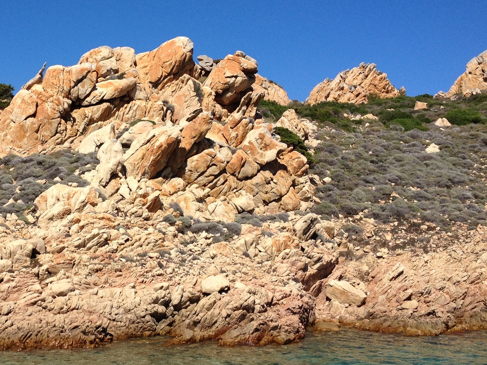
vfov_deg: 26.1
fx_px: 788
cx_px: 132
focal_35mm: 56
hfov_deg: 33.8
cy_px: 183
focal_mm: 4.28
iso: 64
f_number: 2.4
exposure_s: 1/2513
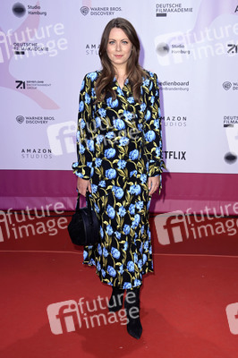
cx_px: 119
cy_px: 179
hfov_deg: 28.0
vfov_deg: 41.1
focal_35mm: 48
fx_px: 477
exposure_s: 1/250
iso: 640
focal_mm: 48
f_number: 5.6
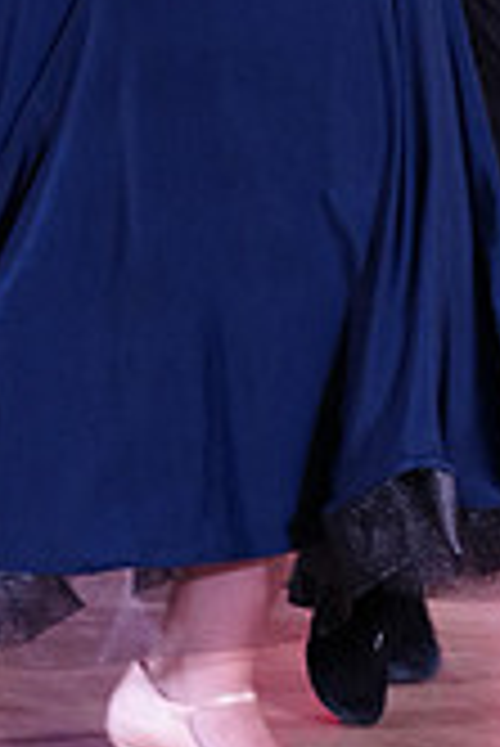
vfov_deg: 8.1
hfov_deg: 5.5
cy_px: -198
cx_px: 245
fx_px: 5218
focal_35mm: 251
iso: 2500
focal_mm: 72
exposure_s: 1/250
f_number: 5
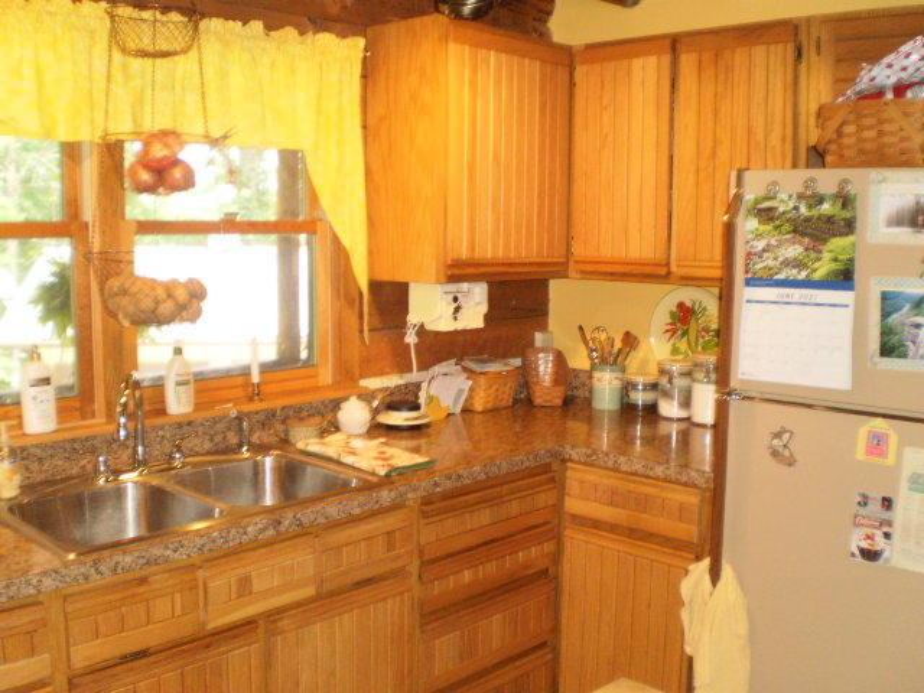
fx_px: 961
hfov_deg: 51.4
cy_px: 346
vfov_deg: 39.7
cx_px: 462
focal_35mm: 36
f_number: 3.1
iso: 250
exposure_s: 1/30
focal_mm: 6.3
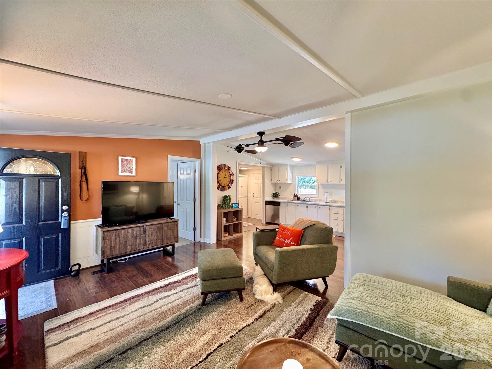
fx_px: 199
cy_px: 184
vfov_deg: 85.7
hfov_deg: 102.1
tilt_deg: -0.6
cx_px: 246
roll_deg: -0.7
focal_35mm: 14
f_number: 2.2
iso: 250
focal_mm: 2.22
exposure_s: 1/60
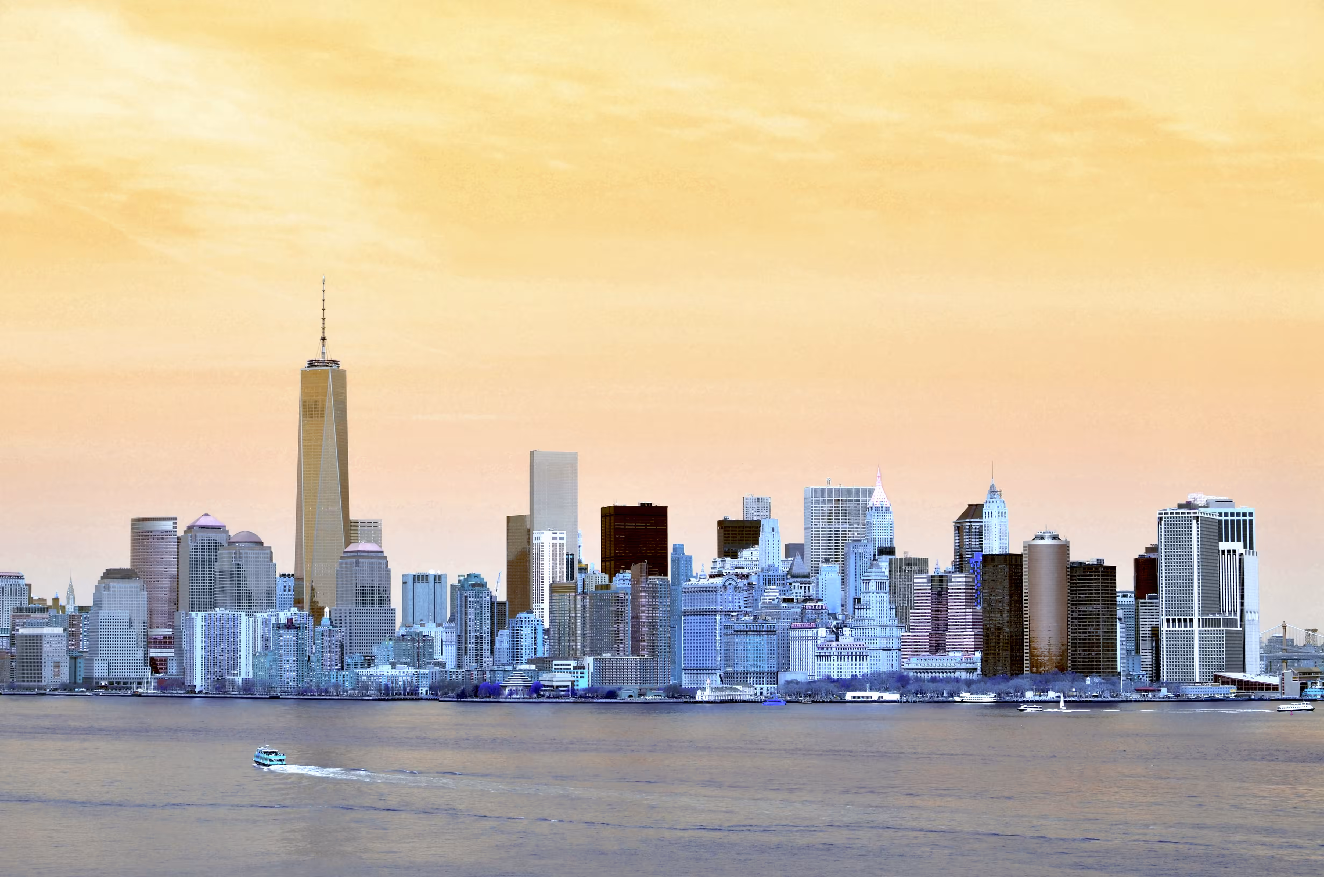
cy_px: 438
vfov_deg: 18.1
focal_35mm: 75
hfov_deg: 27.0
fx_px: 2753
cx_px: 662
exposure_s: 1/320
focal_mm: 50
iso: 100
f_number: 9
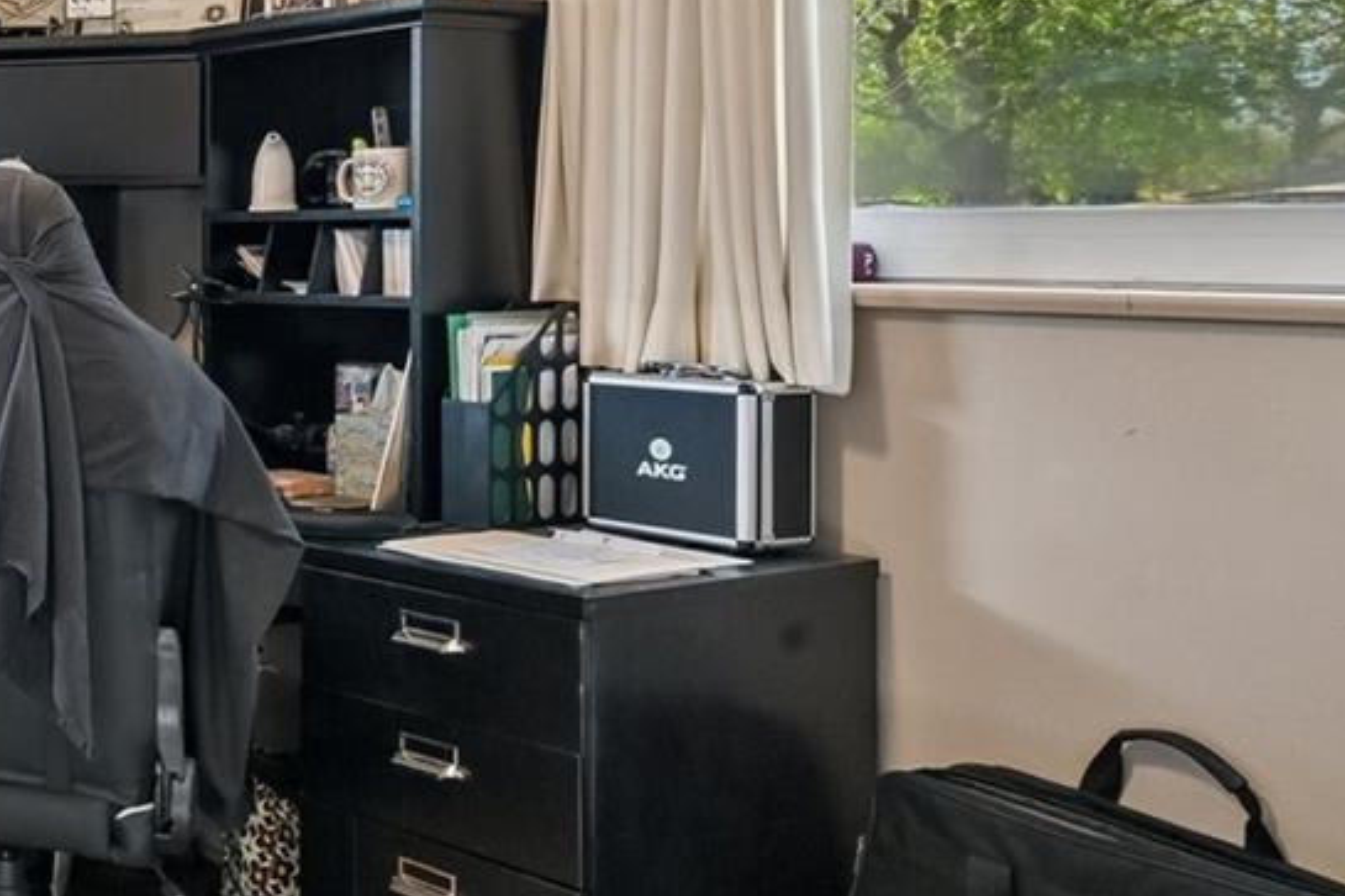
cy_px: 276
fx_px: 1698
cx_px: -506
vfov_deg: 29.3
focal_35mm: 45
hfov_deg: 30.9
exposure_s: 1/10
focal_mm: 15.5
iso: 400
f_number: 10
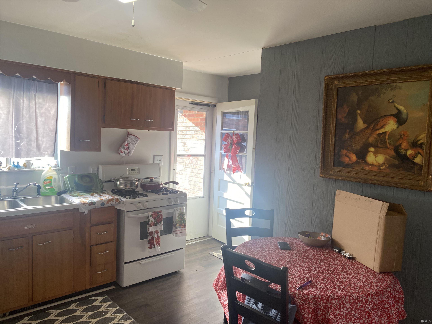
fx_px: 324
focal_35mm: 26
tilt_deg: -4.5
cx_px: 216
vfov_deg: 53.1
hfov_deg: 67.3
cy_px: 162
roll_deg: -2.5
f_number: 1.8
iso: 100
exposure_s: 1/120
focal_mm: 4.25
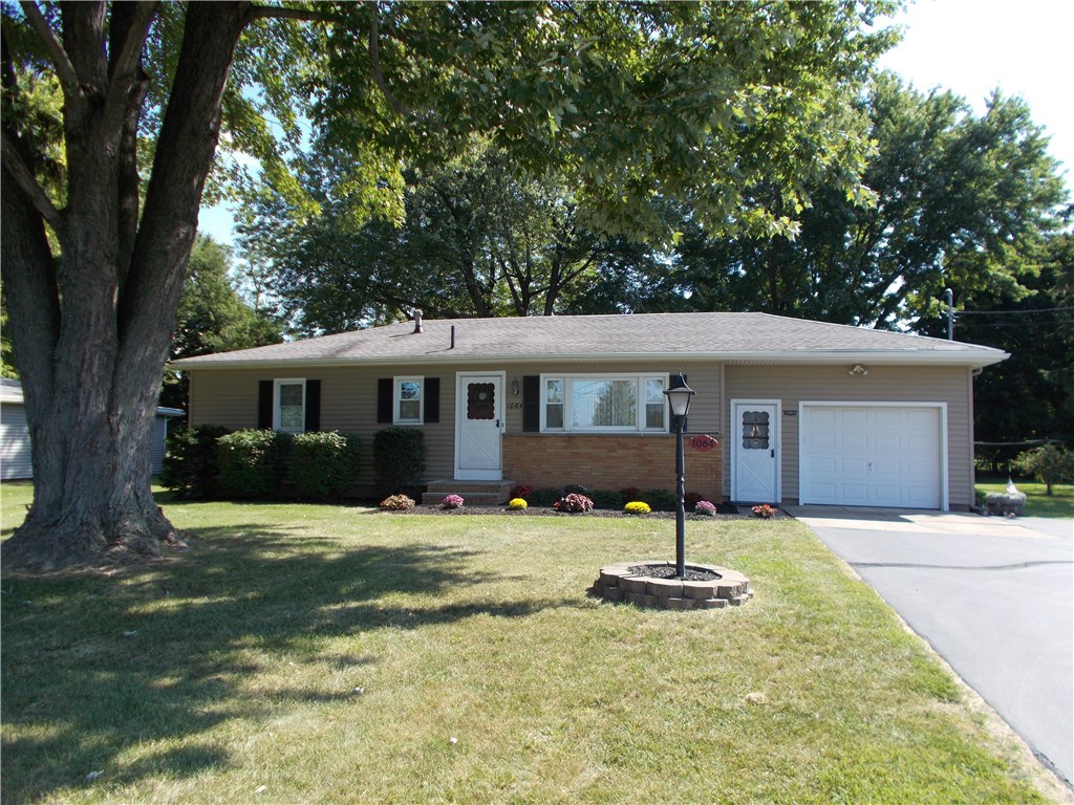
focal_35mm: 26
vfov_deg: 53.1
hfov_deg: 67.3
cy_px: 402
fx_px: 807
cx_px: 537
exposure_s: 1/320
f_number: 3.2
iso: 80
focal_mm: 4.6
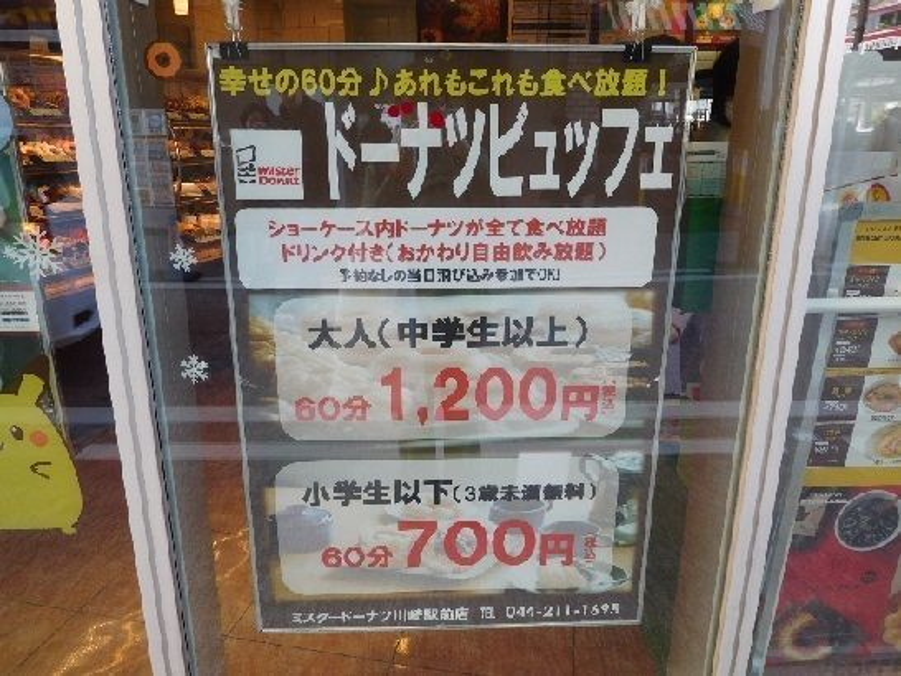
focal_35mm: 25
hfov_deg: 69.4
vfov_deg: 54.9
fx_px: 651
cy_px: 338
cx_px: 450
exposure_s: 1/100
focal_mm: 4.5
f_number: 3.4
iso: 125
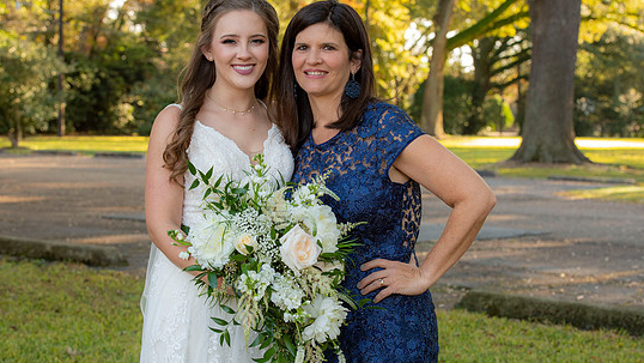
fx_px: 1349
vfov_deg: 15.3
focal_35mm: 79
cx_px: 315
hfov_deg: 26.8
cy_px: 202
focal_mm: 70
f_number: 6.3
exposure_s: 1/250
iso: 1250
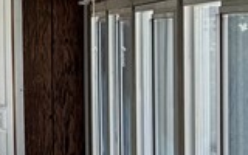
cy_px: 59
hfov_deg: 11.4
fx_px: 1102
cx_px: -265
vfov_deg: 8.0
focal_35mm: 163
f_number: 1.78
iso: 80
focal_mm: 6.86
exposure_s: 1/785
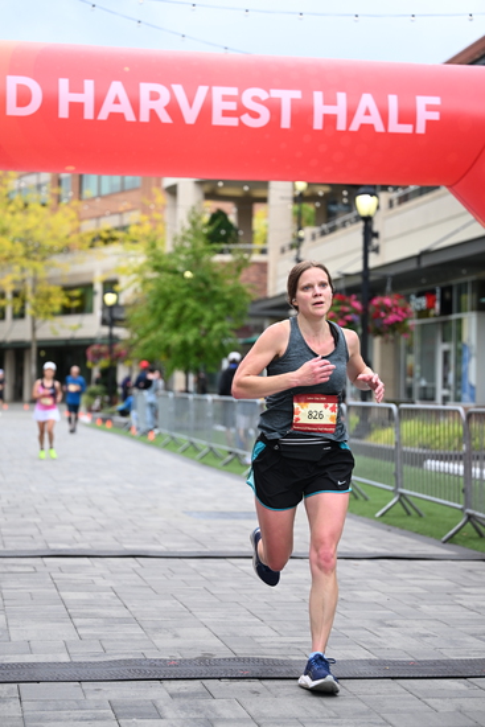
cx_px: 242
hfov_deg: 19.5
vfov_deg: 28.8
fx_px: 1414
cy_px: 364
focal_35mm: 70
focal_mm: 70
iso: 640
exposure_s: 1/2000
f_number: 2.8
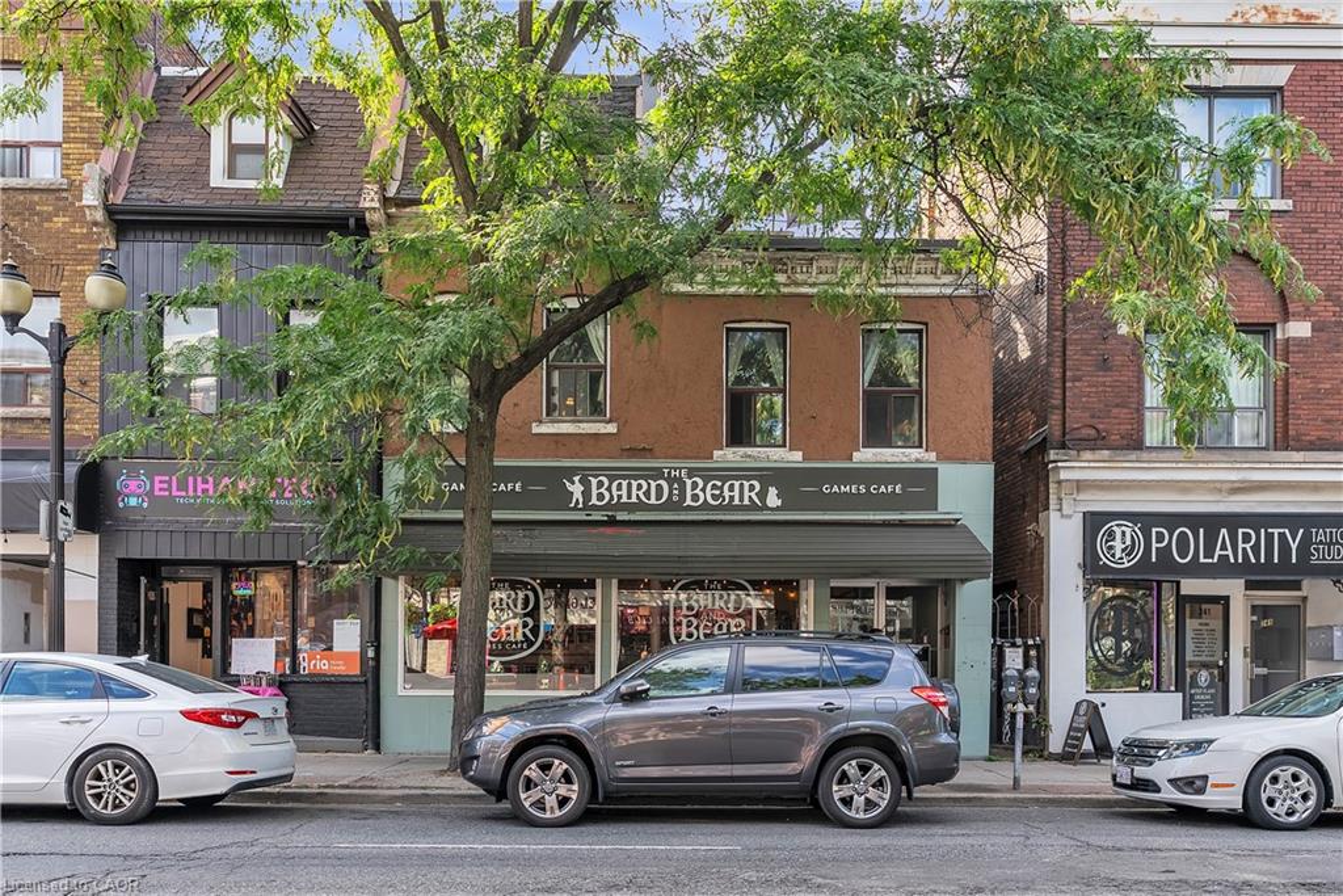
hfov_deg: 69.4
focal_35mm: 26
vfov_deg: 49.6
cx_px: 672
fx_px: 970
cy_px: 448
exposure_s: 1/125
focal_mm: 26
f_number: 7.1
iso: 400
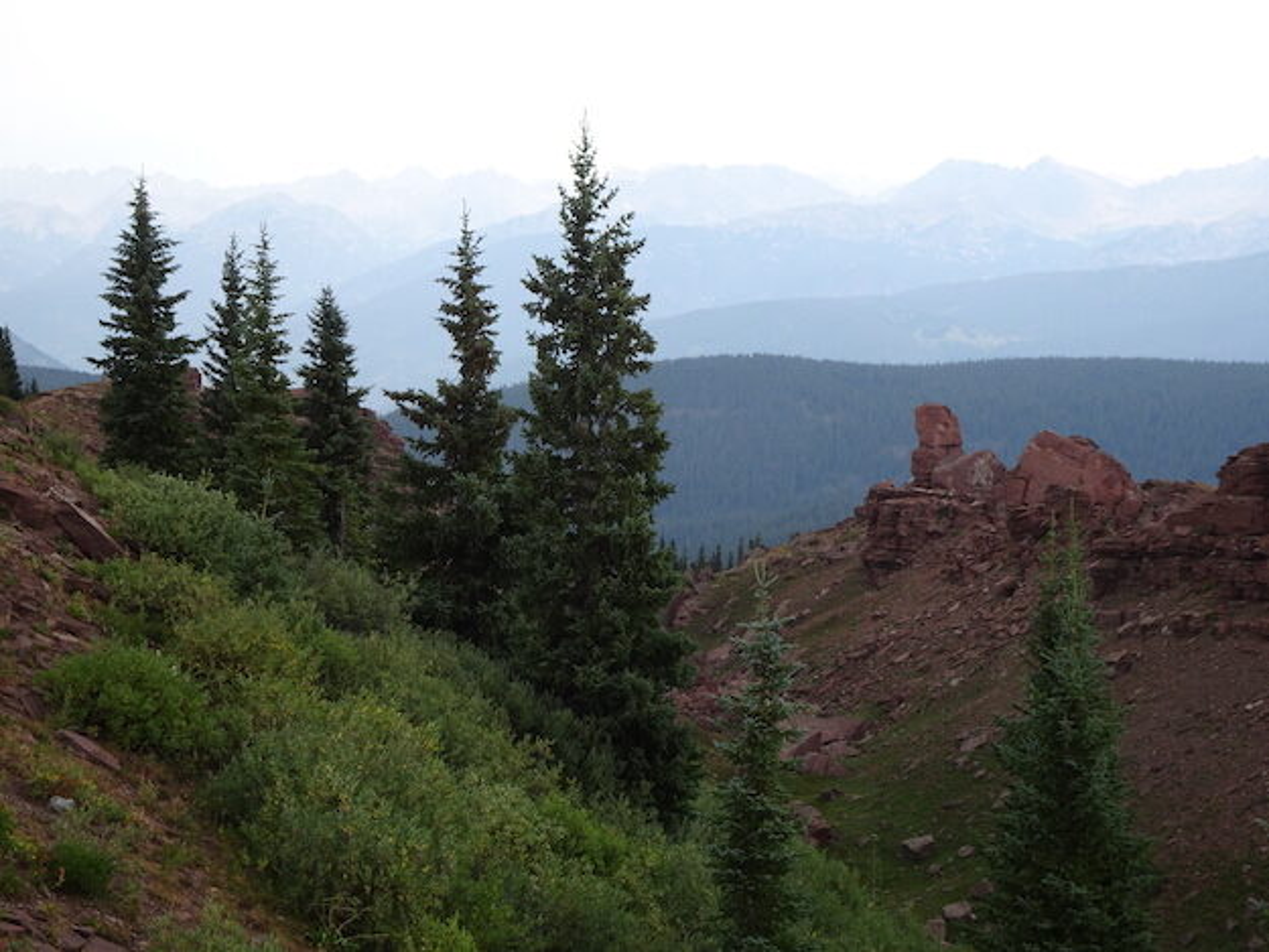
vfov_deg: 23.7
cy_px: 476
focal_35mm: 62
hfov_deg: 31.2
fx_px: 2273
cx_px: 634
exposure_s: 1/100
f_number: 4.5
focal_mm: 10.59
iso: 80
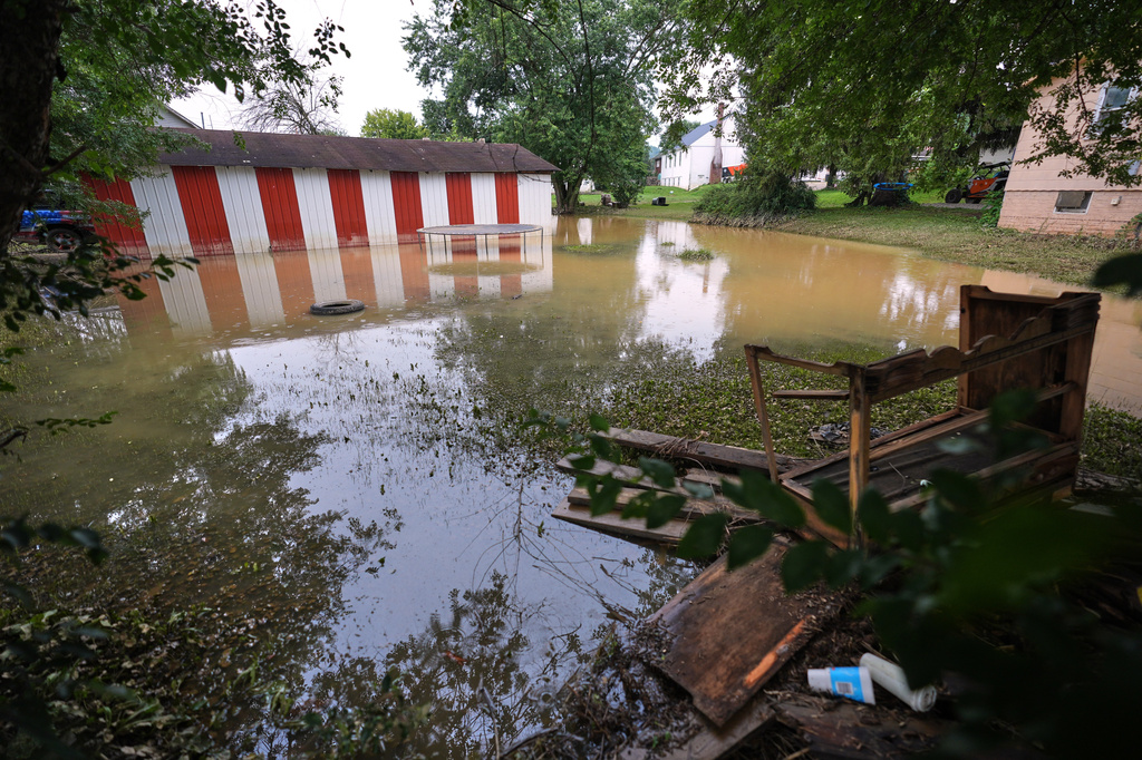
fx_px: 507
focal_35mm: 16
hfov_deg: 96.8
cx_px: 571
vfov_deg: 73.7
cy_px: 380
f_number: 2.8
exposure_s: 1/250
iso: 400
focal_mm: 16
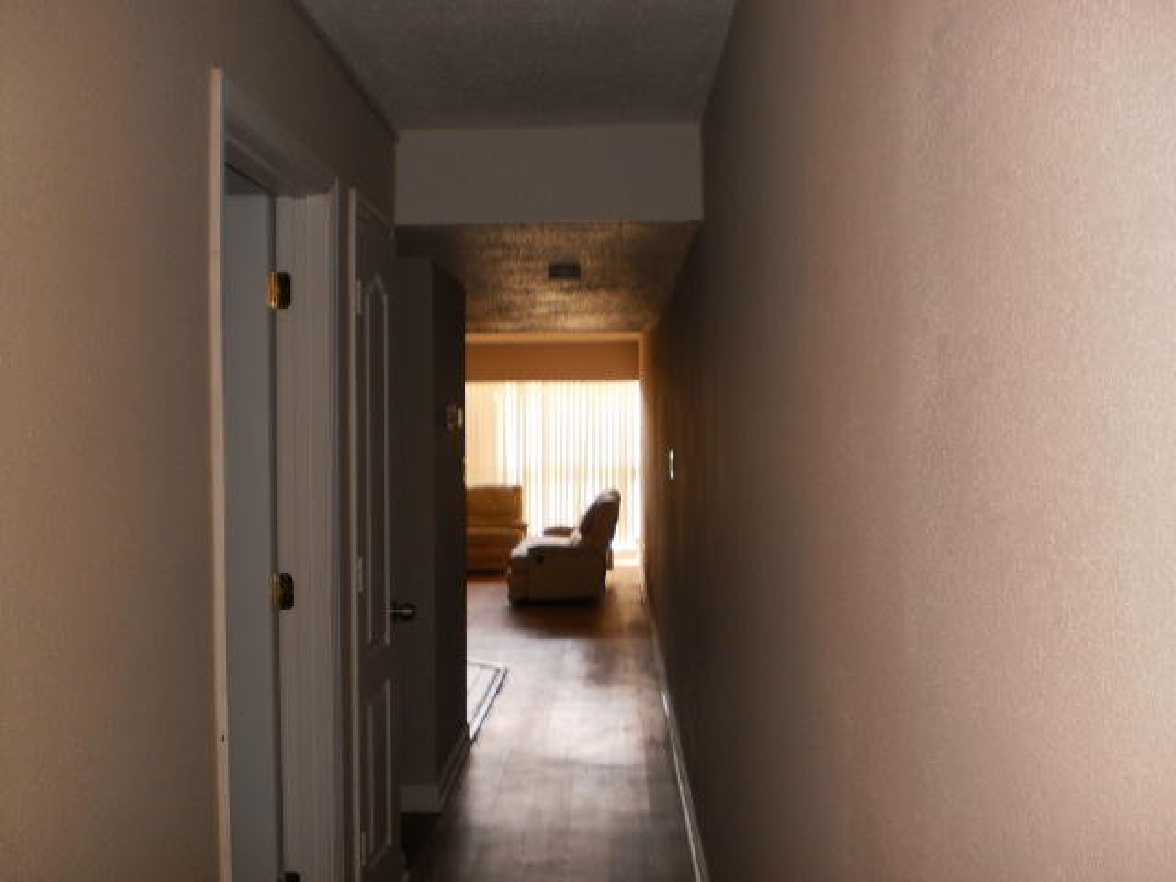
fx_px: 1223
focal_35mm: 36
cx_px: 588
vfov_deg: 39.7
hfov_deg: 51.4
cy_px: 441
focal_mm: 6.3
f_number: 3.1
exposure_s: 1/30
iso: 125
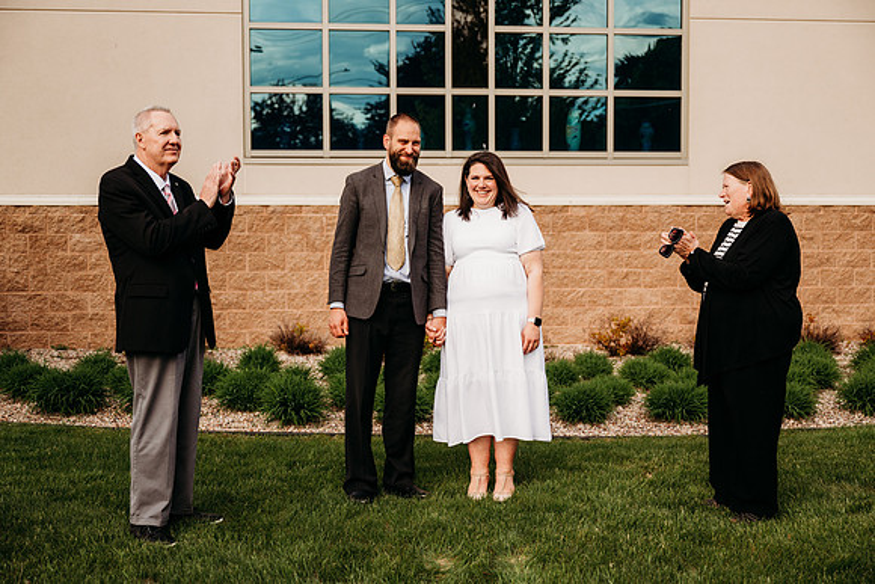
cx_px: 438
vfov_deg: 30.9
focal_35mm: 43
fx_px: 1056
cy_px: 292
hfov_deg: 45.0
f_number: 2.8
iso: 200
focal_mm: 42
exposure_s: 1/1600
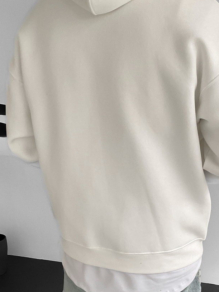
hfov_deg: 25.5
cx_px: 149
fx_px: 481
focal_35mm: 57
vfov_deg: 32.9
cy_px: 232
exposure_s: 1/110
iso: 64
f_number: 1.8
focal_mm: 3
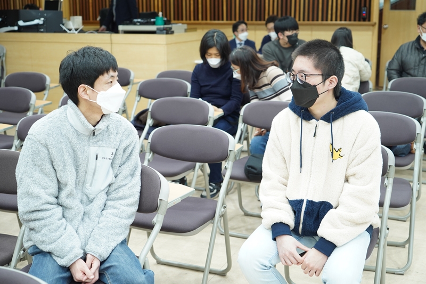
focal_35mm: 49
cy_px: 142
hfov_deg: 40.4
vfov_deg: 27.5
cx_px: 213
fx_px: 580
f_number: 4
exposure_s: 1/50
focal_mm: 49
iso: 1000
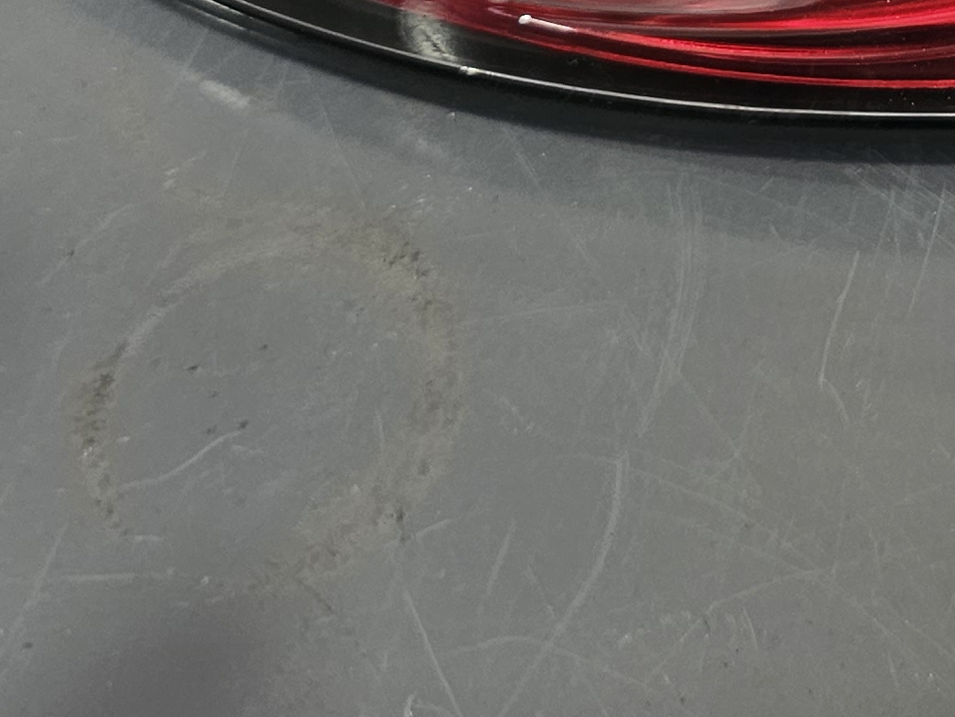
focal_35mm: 88
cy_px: -517
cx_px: 1024
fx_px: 2428
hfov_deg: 21.2
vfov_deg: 14.9
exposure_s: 1/100
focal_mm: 6.3
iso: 160
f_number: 1.7
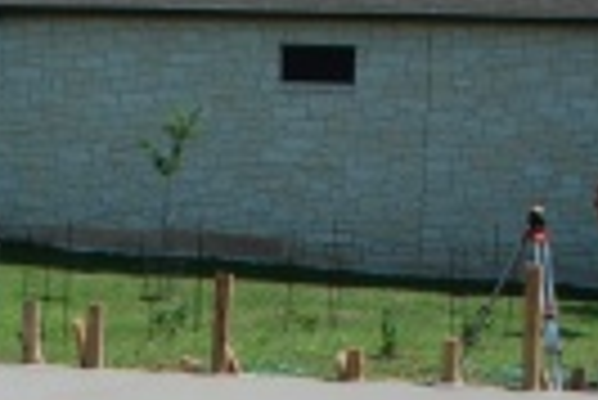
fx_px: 2993
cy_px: 982
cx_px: 112
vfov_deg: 7.2
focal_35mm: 180
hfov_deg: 11.4
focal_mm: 20
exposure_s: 1/250
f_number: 8
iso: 100
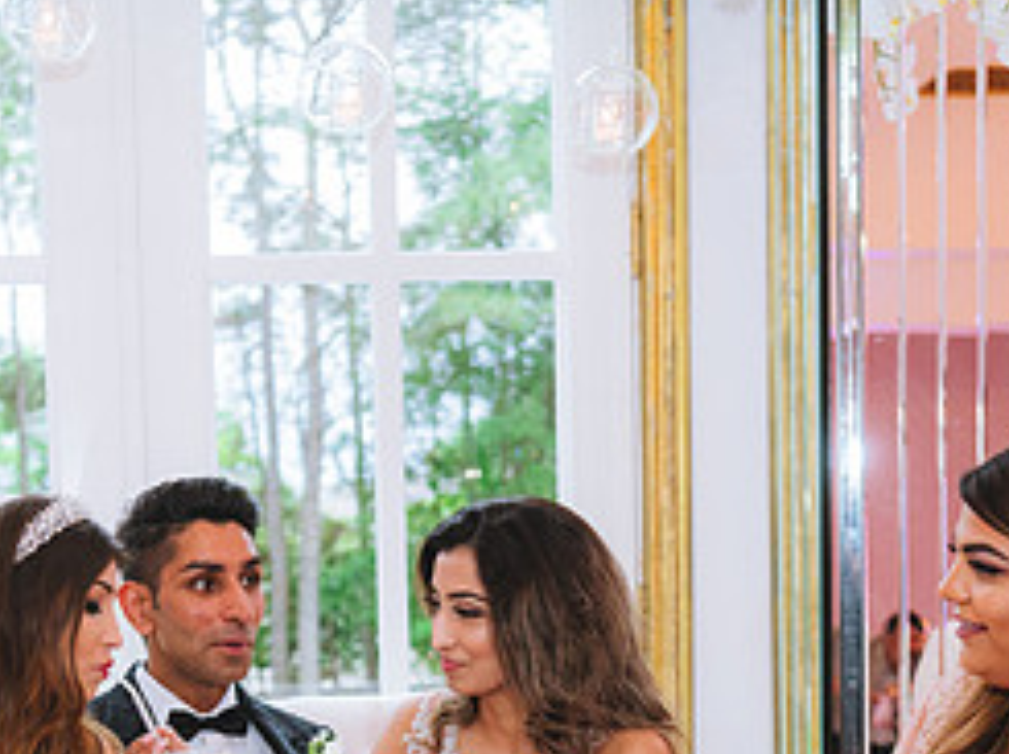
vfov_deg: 19.4
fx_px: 2125
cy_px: 781
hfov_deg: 26.5
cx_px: 288
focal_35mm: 73
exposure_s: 1/125
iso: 800
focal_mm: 32
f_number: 2.8
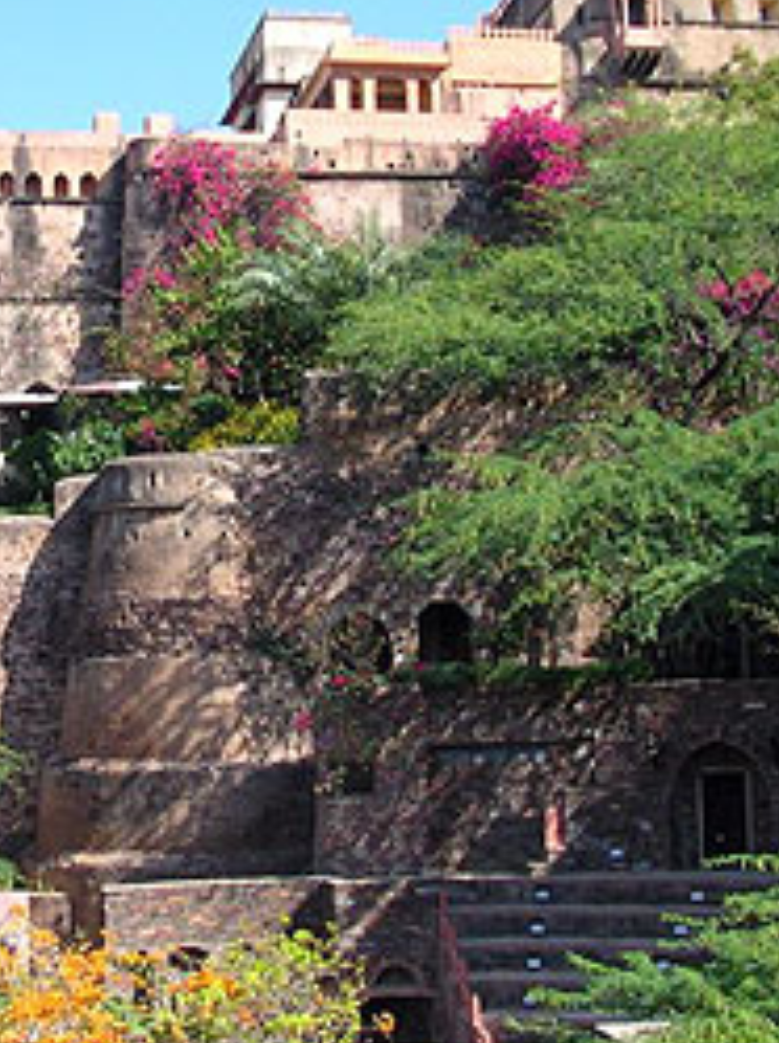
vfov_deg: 28.9
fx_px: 2016
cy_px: 406
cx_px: 159
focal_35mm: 67
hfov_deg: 21.6
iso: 100
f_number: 4.5
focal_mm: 5.6
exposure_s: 1/227
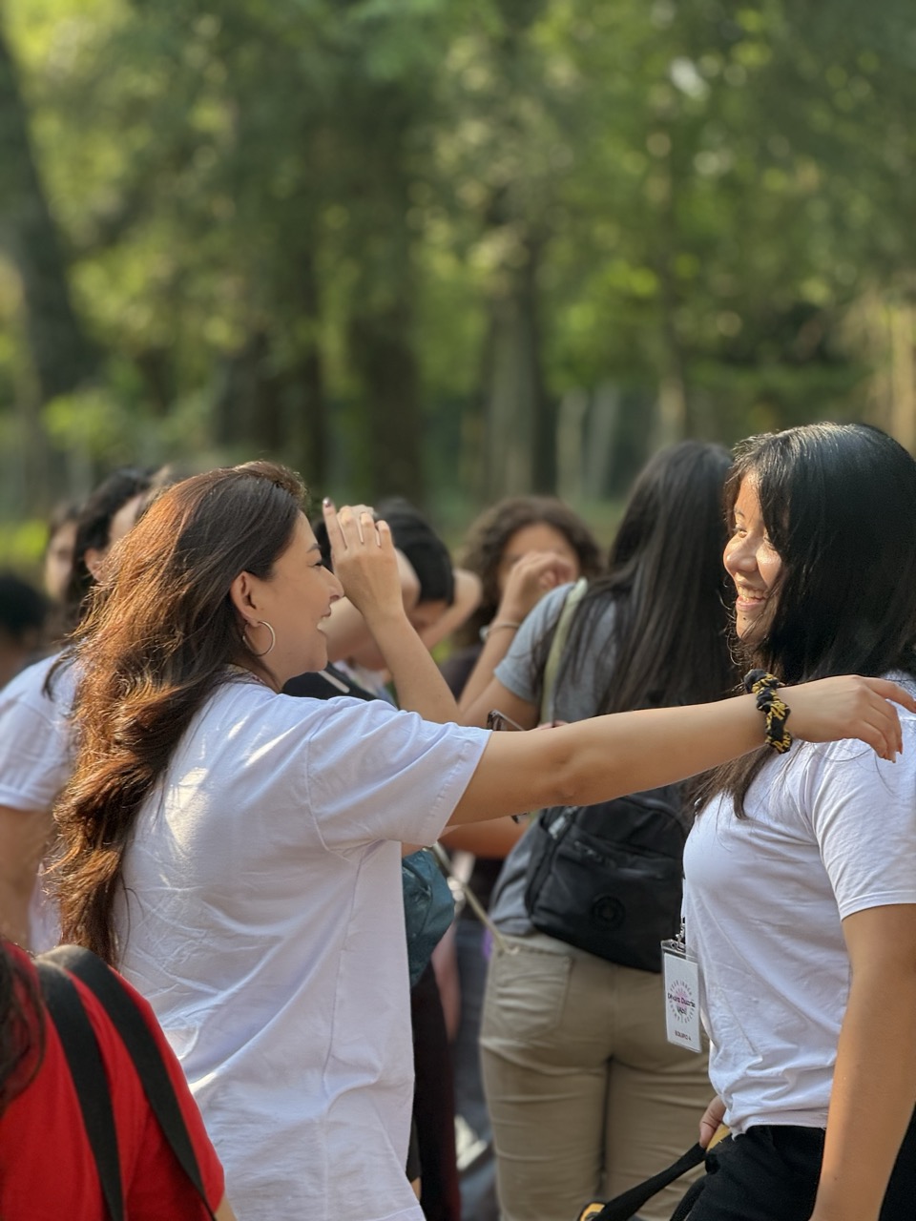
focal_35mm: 120
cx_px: 458
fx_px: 4234
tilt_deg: -3.0
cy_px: 610
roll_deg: -0.8
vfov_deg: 16.4
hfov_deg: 12.3
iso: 64
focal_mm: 15.66
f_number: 2.8
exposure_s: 1/99
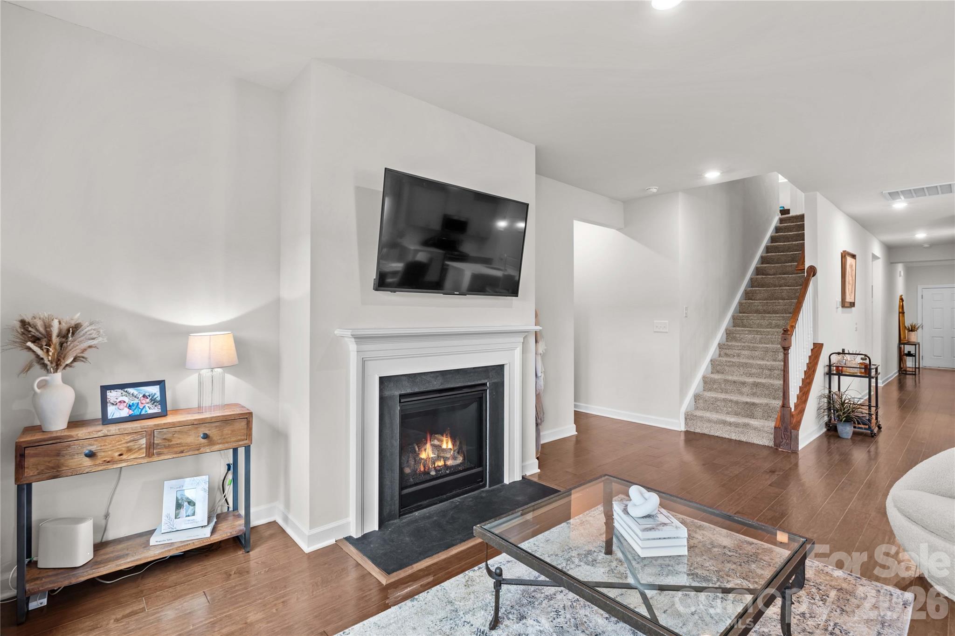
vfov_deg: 73.7
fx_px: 424
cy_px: 318
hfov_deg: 96.8
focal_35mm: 16
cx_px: 478
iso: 100
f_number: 8
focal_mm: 16
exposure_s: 1/3
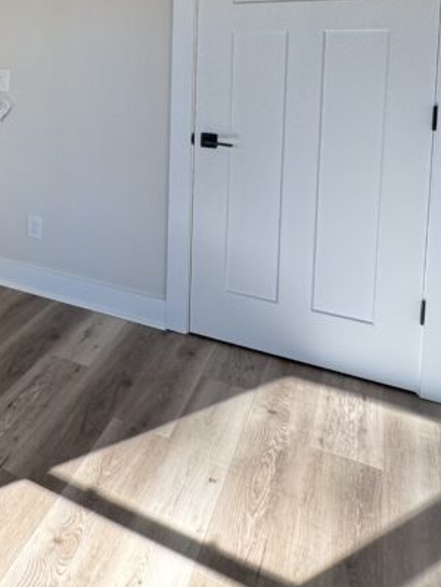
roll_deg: +1.0
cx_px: -100
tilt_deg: -5.1
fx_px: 611
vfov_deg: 47.5
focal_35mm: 36
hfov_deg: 32.2
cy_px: 88
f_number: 2.2
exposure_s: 1/99
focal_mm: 2.22
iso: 100
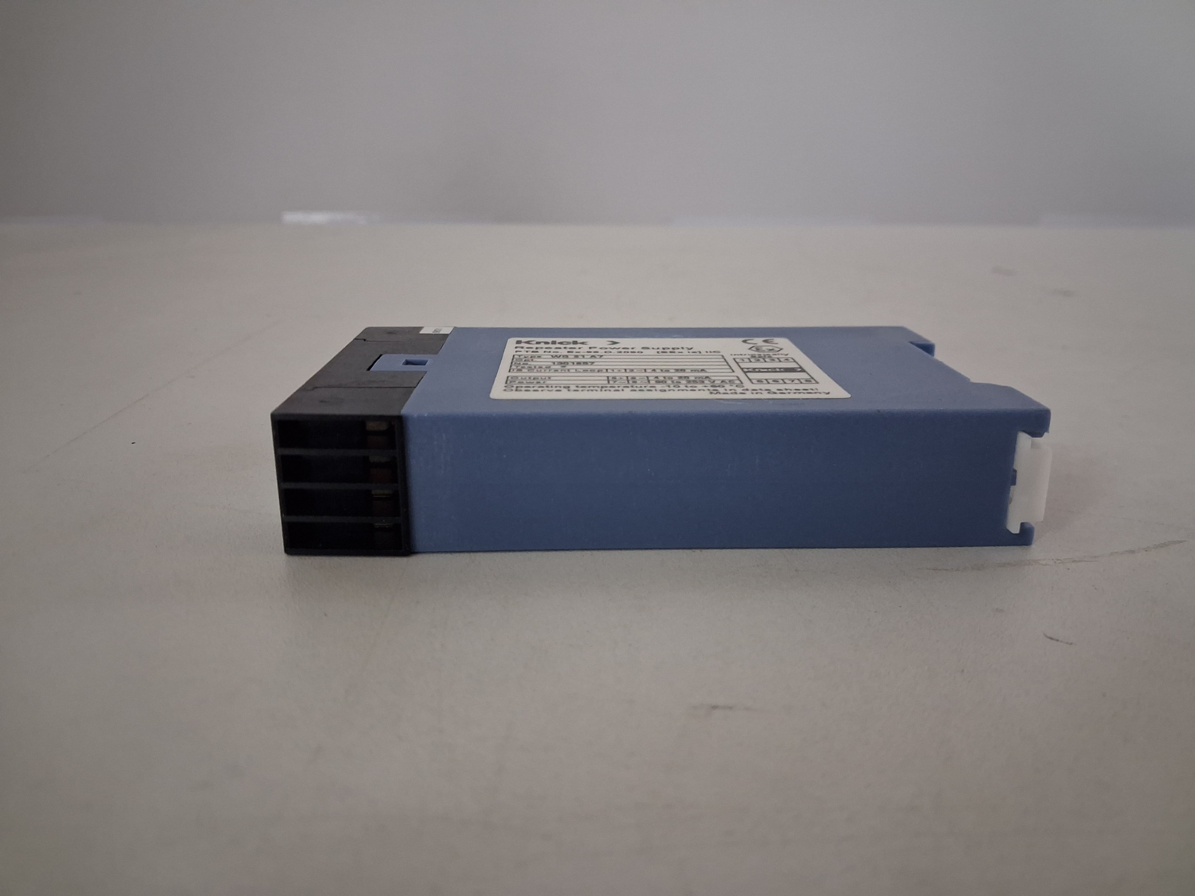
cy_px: 448
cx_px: 598
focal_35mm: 27
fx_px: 932
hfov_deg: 65.3
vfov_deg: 51.4
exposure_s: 1/50
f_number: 1.8
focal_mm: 4
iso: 500
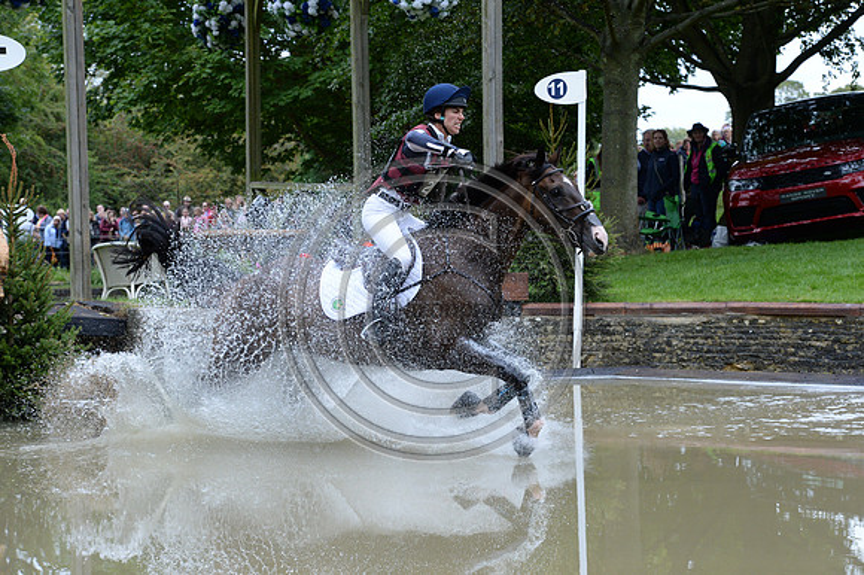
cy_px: 288
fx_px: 2926
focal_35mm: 122
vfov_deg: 11.2
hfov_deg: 16.8
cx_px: 432
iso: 2000
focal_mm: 122
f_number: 8
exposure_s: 1/1000
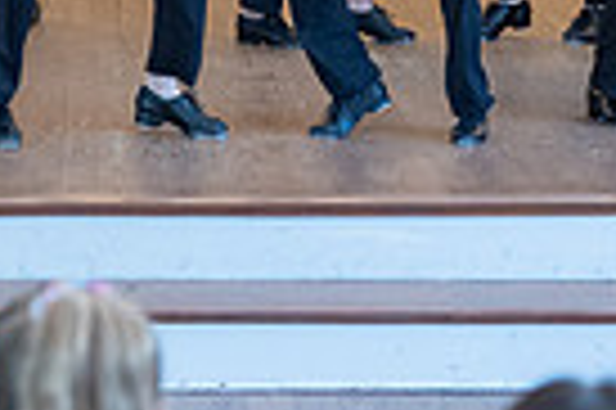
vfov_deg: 6.4
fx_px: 3589
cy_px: -232
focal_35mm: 210
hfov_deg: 9.8
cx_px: 130
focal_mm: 49
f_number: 2.8
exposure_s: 1/200
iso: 1600
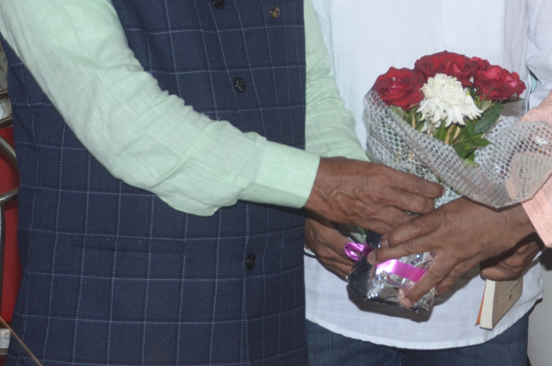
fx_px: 2846
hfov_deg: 11.0
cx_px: 420
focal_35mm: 186
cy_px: -12
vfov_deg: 7.3
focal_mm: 52
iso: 320
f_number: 5.6
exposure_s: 1/125
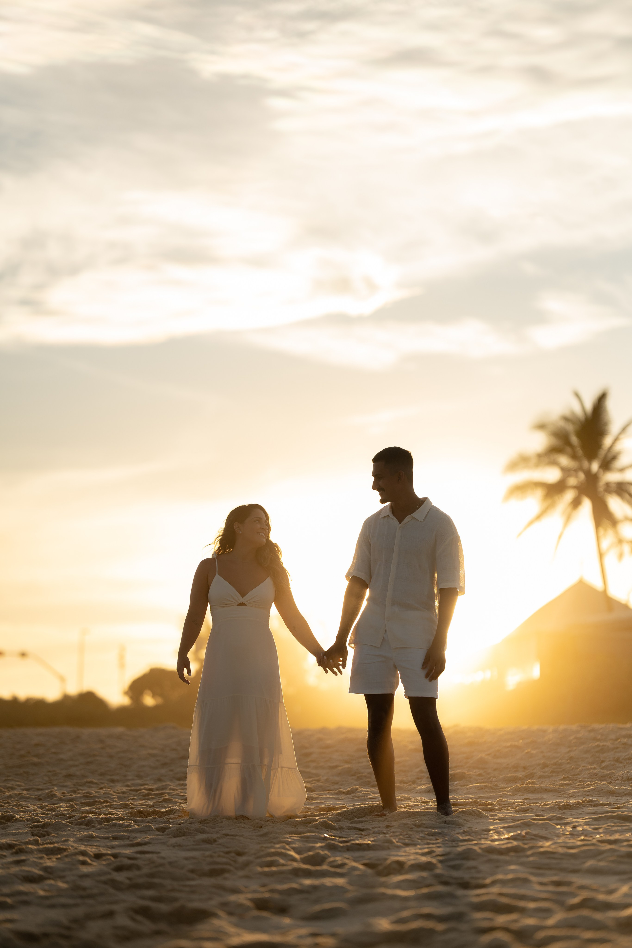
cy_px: 474
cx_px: 316
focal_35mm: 85
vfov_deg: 23.9
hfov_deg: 16.1
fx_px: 2238
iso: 160
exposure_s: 1/6400
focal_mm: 85
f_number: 1.8
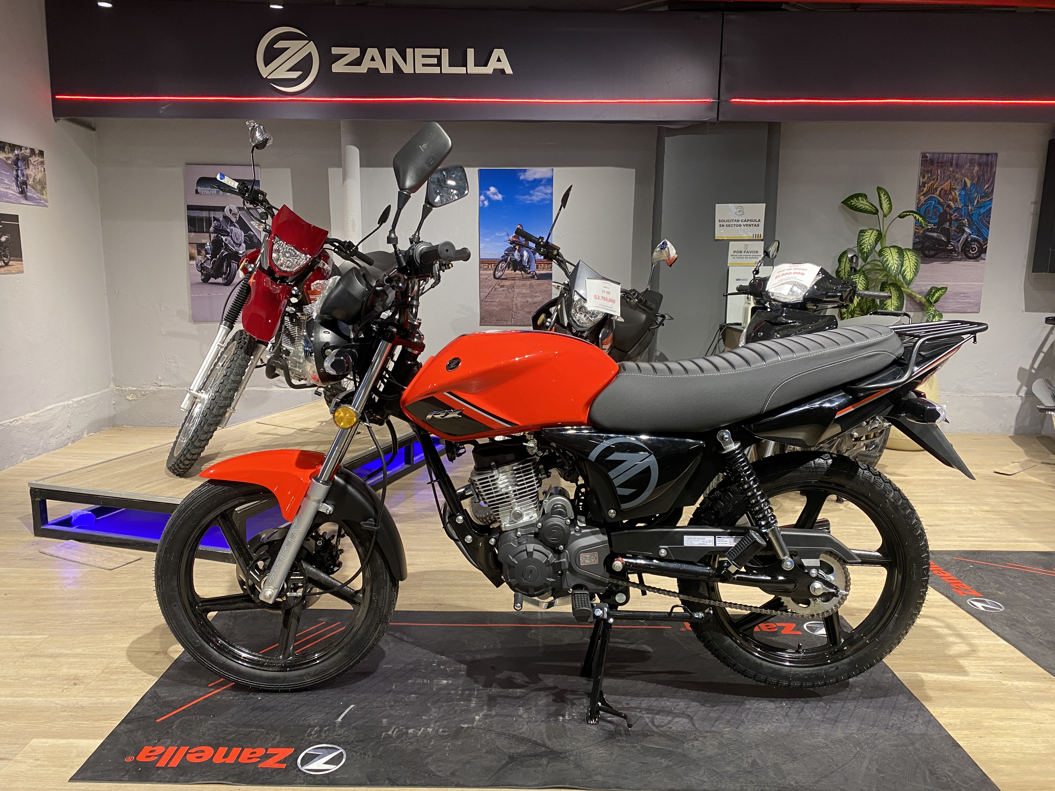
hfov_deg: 67.3
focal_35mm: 26
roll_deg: -0.9
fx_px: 792
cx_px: 528
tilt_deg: -8.8
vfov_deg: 53.1
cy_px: 396
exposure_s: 1/50
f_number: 1.8
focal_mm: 4.25
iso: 160
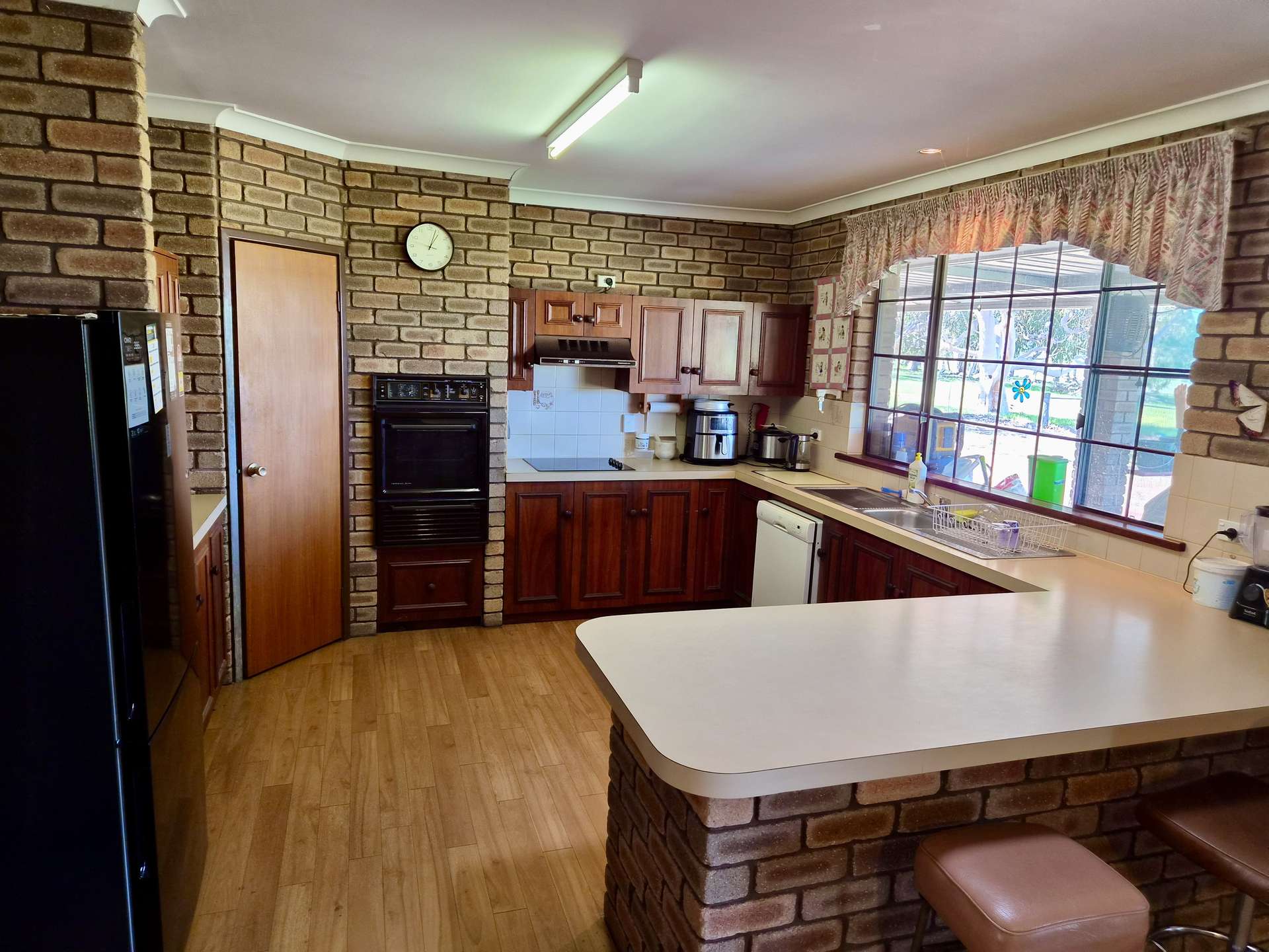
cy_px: 476
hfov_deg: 73.9
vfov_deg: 58.9
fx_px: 843
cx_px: 634
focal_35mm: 23
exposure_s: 1/100
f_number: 1.8
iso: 200
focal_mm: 5.4
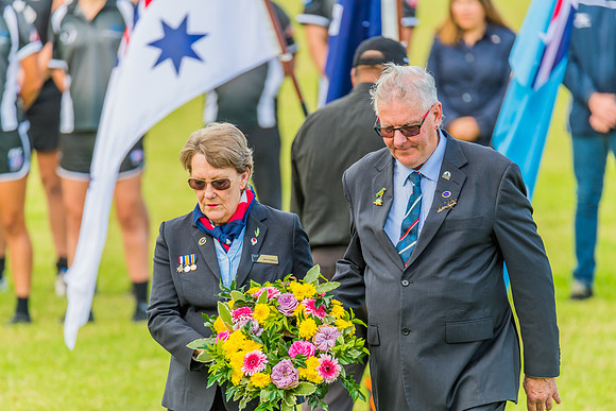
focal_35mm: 420
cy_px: 206
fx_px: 7188
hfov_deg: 4.9
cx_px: 308
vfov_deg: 3.3
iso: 800
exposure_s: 1/500
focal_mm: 420
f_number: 6.3
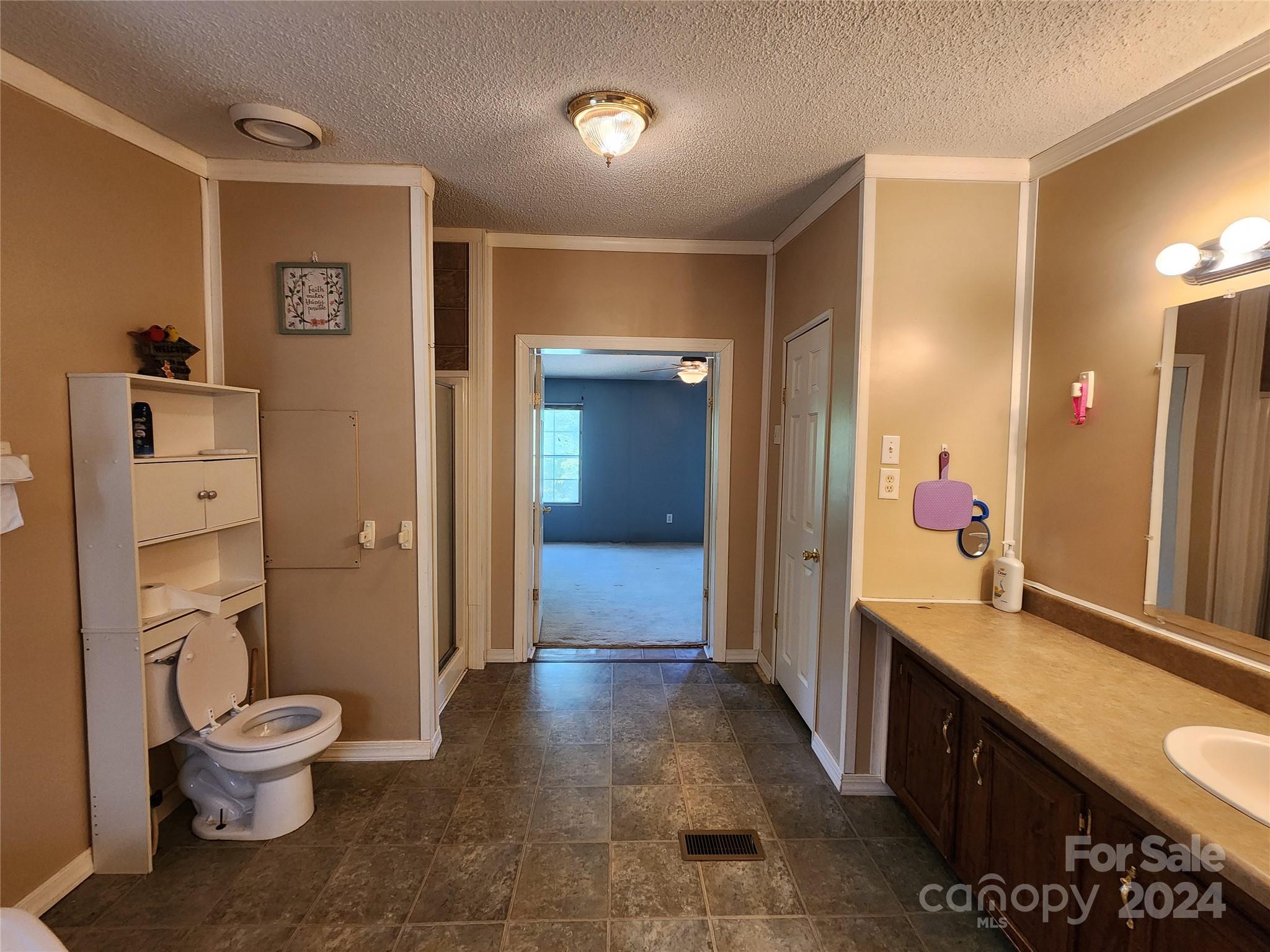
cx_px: 635
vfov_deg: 89.9
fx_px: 477
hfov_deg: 106.2
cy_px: 476
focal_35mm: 13
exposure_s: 1/60
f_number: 2.2
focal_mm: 2.2
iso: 320
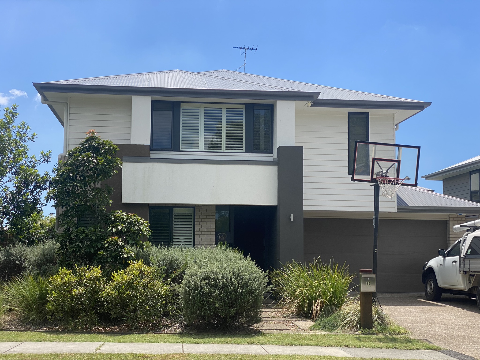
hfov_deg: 36.8
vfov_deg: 28.0
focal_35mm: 52
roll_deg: -0.8
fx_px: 721
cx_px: 240
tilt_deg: +6.7
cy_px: 180
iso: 20
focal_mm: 6
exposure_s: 1/1845
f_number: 2
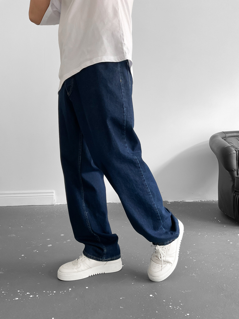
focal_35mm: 29
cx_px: 120
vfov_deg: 61.7
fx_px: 267
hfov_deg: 48.2
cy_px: 160
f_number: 1.8
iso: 64
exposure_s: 1/70
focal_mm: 3
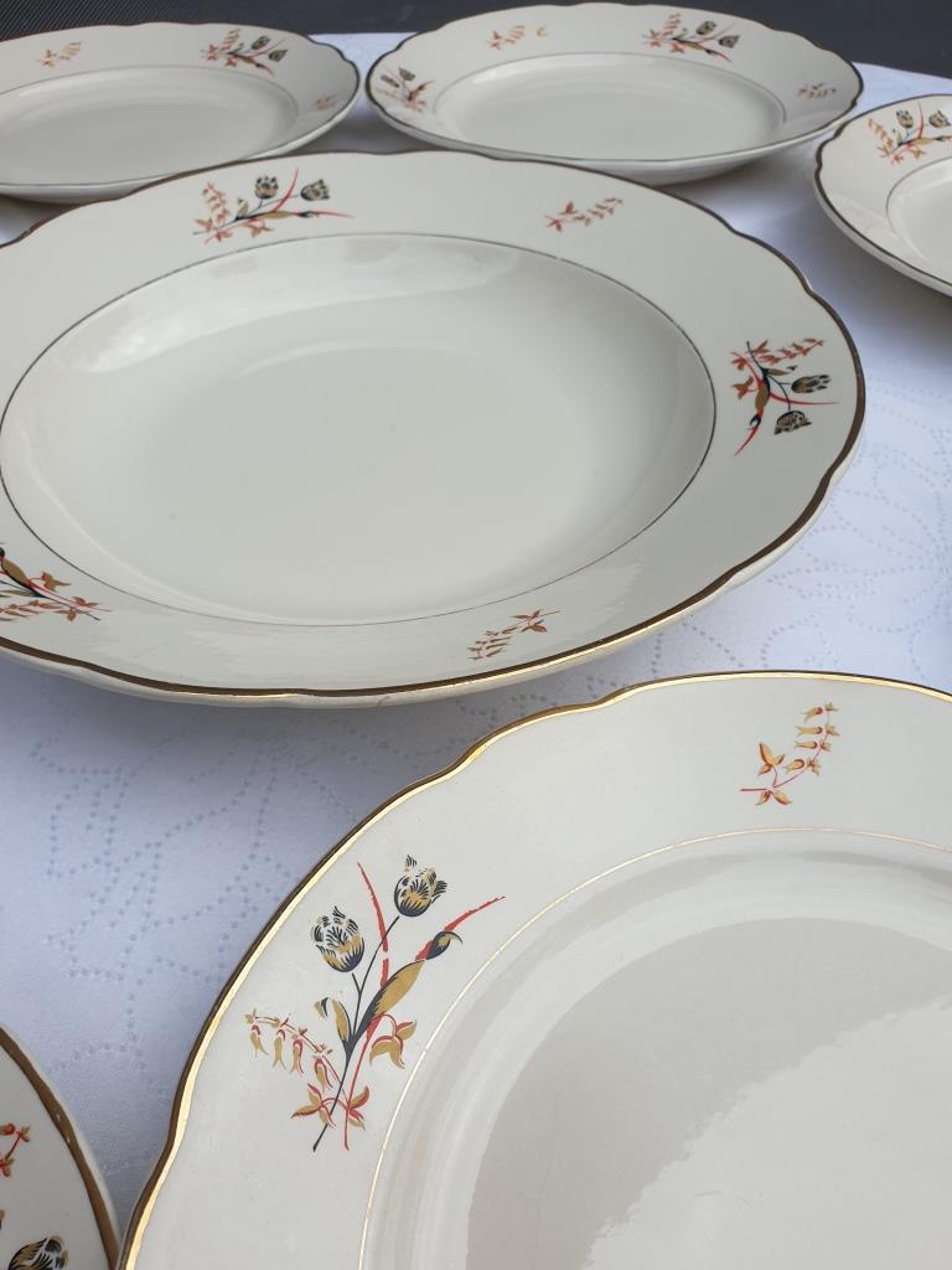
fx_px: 953
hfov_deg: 53.1
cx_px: 476
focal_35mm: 26
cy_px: 635
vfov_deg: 67.3
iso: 50
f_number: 2.4
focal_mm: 4.3
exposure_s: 1/836
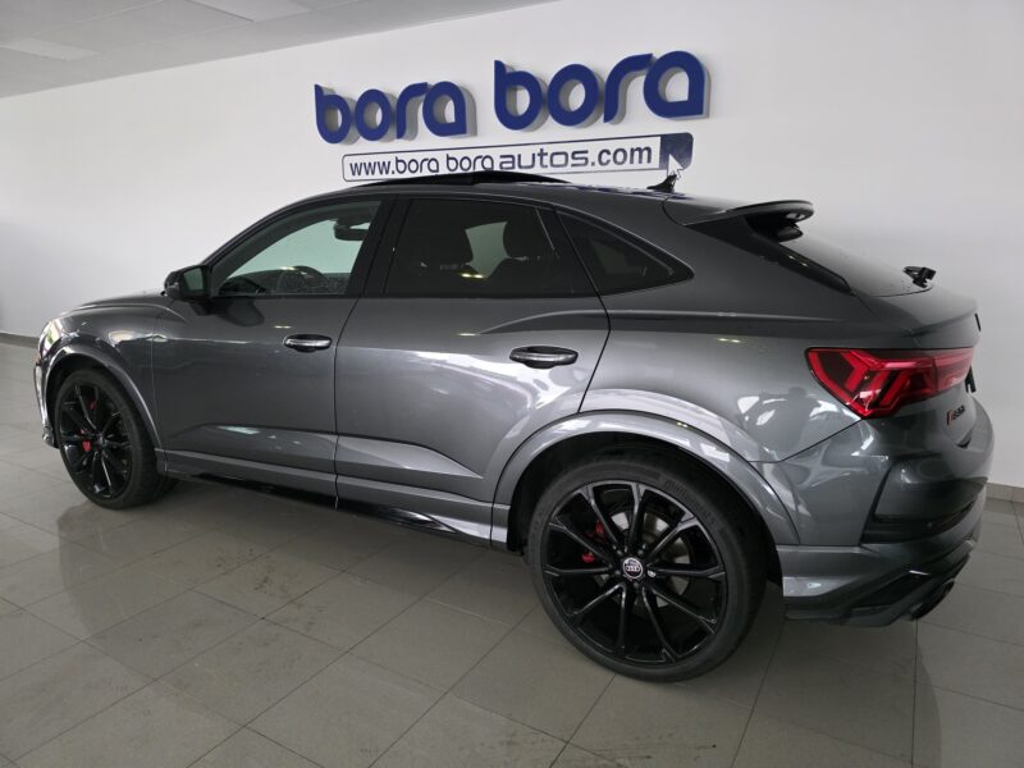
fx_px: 680
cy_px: 384
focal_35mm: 23
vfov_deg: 58.9
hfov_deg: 73.9
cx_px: 512
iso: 1250
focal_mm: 6.3
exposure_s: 1/100
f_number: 1.7
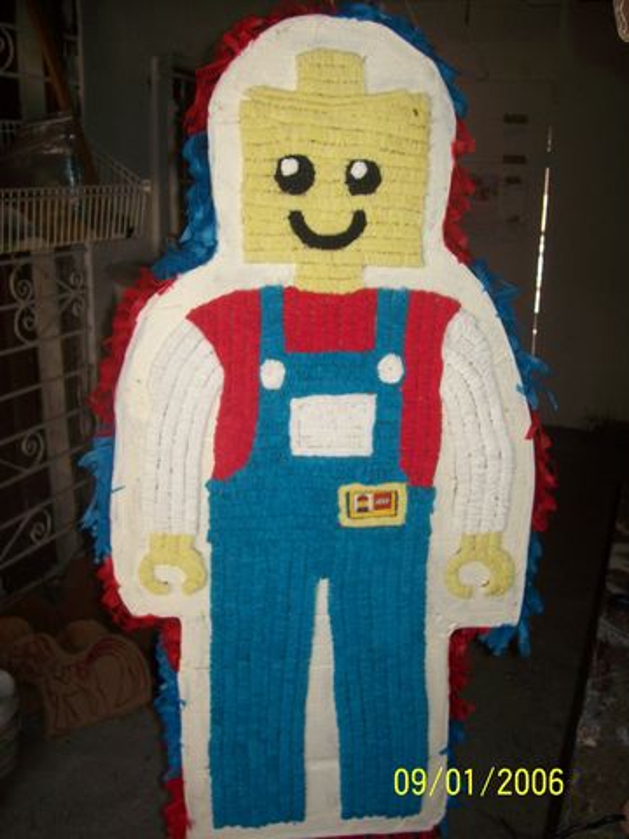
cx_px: 314
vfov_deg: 54.0
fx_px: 824
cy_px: 420
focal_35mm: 34
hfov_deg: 41.8
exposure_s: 1/60
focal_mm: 5.6
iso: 100
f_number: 2.7
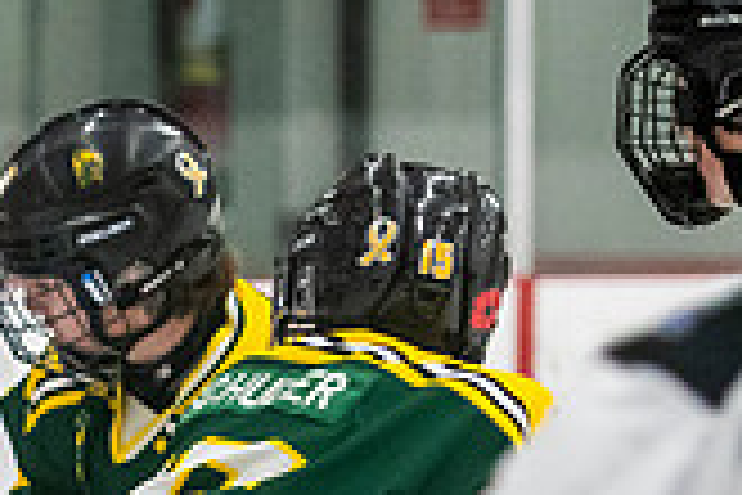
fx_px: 12489
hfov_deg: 3.4
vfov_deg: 2.3
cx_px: -763
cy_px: 816
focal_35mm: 606
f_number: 3.2
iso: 2500
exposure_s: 1/640
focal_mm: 105
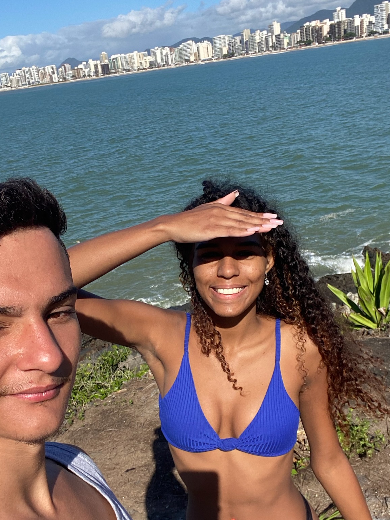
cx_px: 183
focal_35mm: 40
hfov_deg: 35.9
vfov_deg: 46.7
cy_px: 285
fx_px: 601
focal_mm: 2.71
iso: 25
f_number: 2.2
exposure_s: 1/1348
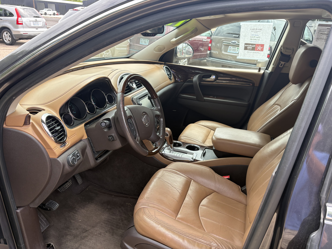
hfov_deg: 67.3
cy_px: 124
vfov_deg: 53.1
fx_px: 249
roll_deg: -3.6
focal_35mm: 26
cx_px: 166
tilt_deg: -20.8
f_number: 1.6
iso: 50
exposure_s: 1/322
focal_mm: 5.96
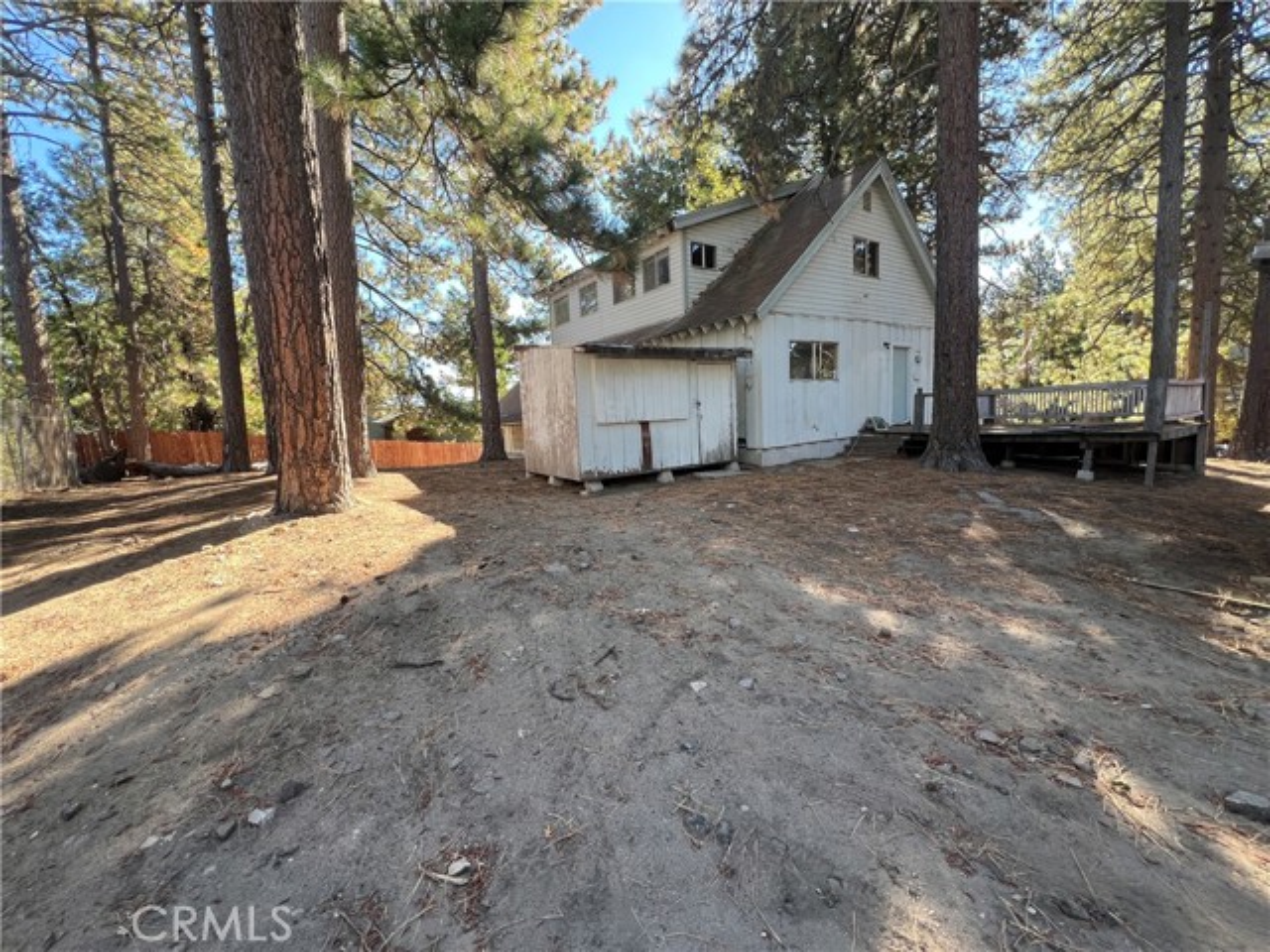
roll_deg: +3.0
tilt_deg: -7.4
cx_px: 635
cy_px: 476
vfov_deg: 89.9
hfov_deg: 106.2
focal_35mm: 13
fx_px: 477
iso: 32
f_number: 1.8
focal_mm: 1.57
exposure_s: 1/99
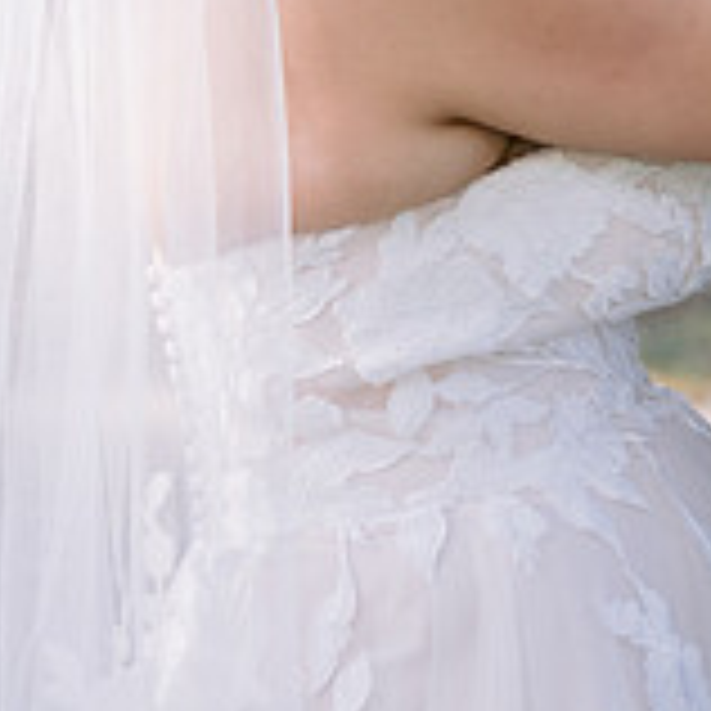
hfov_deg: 11.0
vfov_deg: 11.0
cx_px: 729
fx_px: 3648
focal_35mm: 157
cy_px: -52
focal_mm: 50
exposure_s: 1/500
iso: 160
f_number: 1.8
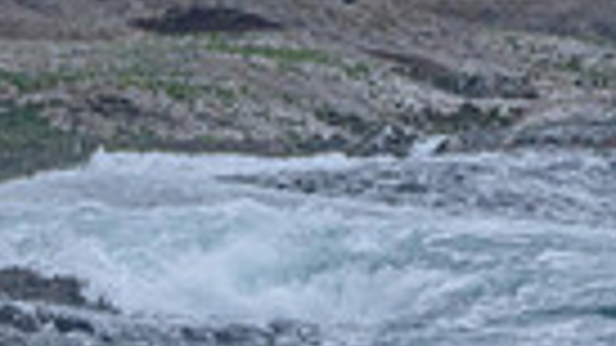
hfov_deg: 0.8
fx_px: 44550
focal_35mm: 2728
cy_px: 631
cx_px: -504
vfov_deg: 0.4
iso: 1600
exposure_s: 1/2000
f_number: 5.6
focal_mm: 500
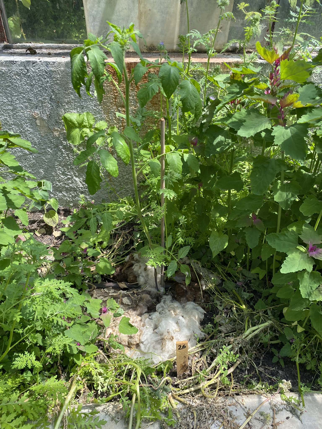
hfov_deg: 53.1
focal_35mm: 26
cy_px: 214
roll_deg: +0.3
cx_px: 161
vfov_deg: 67.3
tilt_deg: -35.1
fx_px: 322
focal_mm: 4.25
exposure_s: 1/568
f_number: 1.8
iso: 32
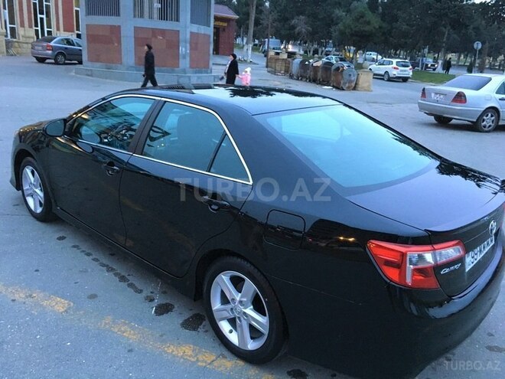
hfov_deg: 61.7
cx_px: 252
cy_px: 190
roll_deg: -3.0
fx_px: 423
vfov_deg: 48.2
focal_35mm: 29
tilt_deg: -15.5
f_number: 2.2
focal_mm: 4.15
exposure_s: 1/17
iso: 200
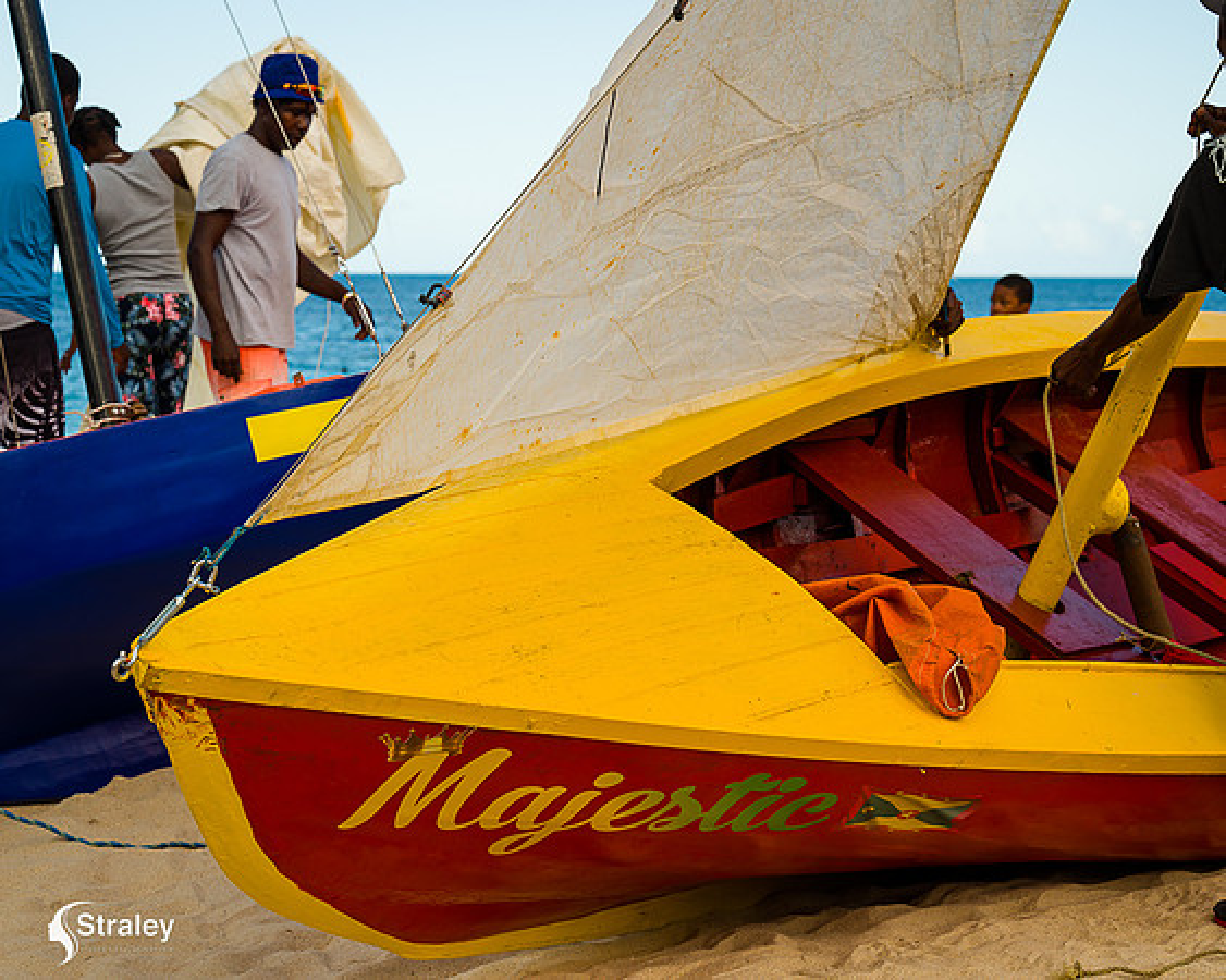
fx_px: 2859
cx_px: 613
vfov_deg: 19.4
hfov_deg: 24.2
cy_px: 490
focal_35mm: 79
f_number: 6.3
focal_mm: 70
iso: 110
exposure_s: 1/320
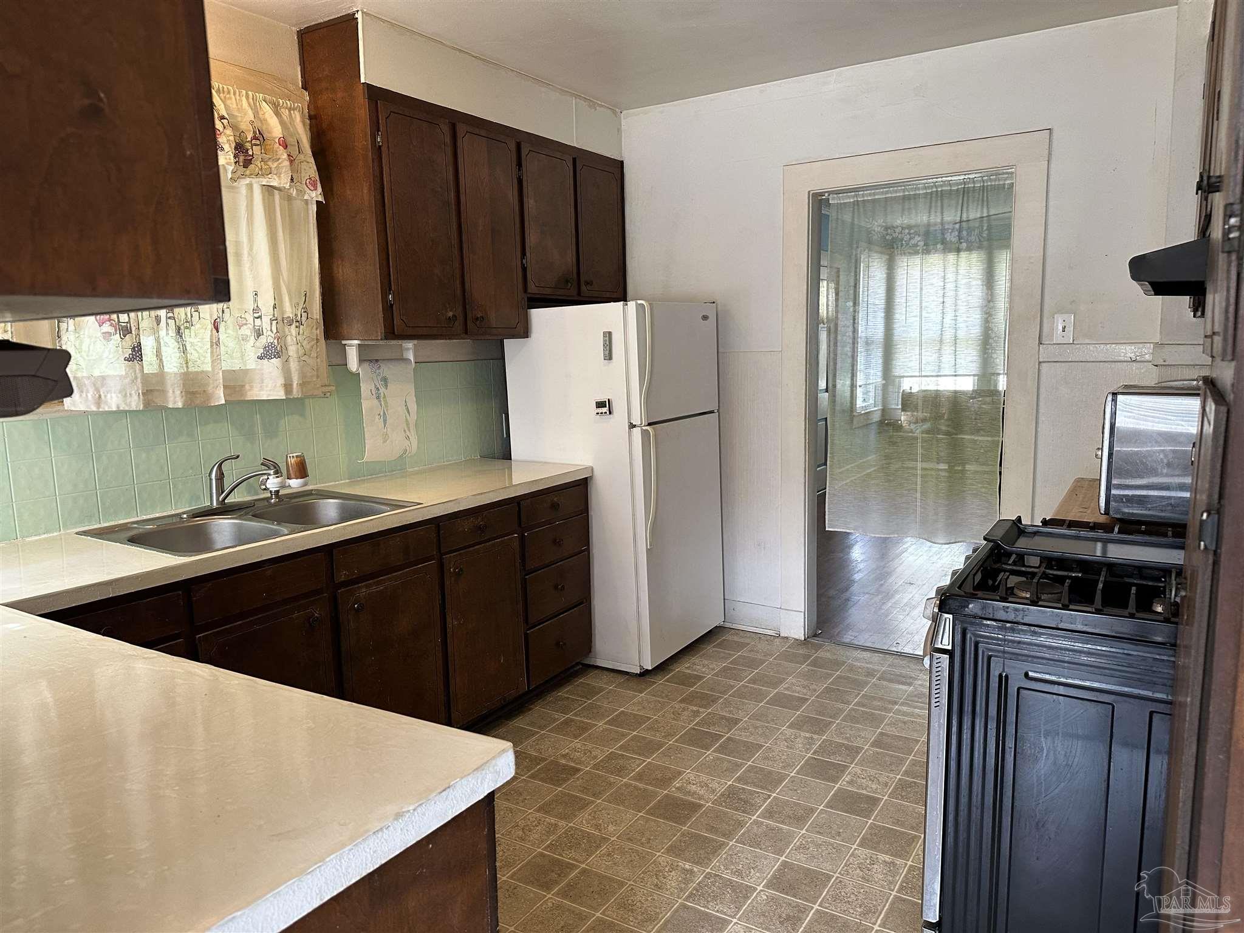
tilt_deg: -7.5
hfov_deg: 71.6
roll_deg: +1.3
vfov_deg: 56.8
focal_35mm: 24
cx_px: 622
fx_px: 862
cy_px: 466
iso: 200
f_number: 1.78
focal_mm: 6.86
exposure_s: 1/120
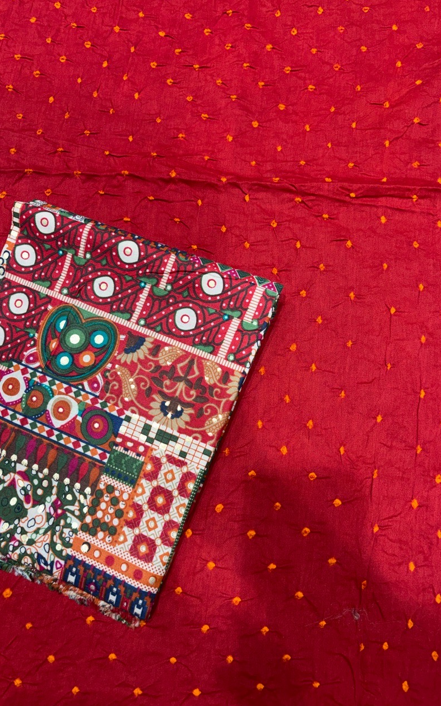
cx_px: 213
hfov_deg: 44.5
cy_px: 349
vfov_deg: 66.5
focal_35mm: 28
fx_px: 539
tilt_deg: -76.1
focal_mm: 5.96
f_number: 1.6
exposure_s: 1/100
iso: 80
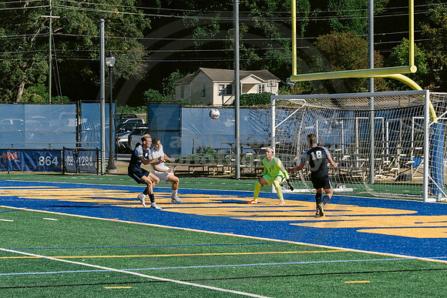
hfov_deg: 13.0
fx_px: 1961
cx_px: 211
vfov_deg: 8.7
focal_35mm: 158
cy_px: 204
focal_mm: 70
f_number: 5.6
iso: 640
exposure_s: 1/3200
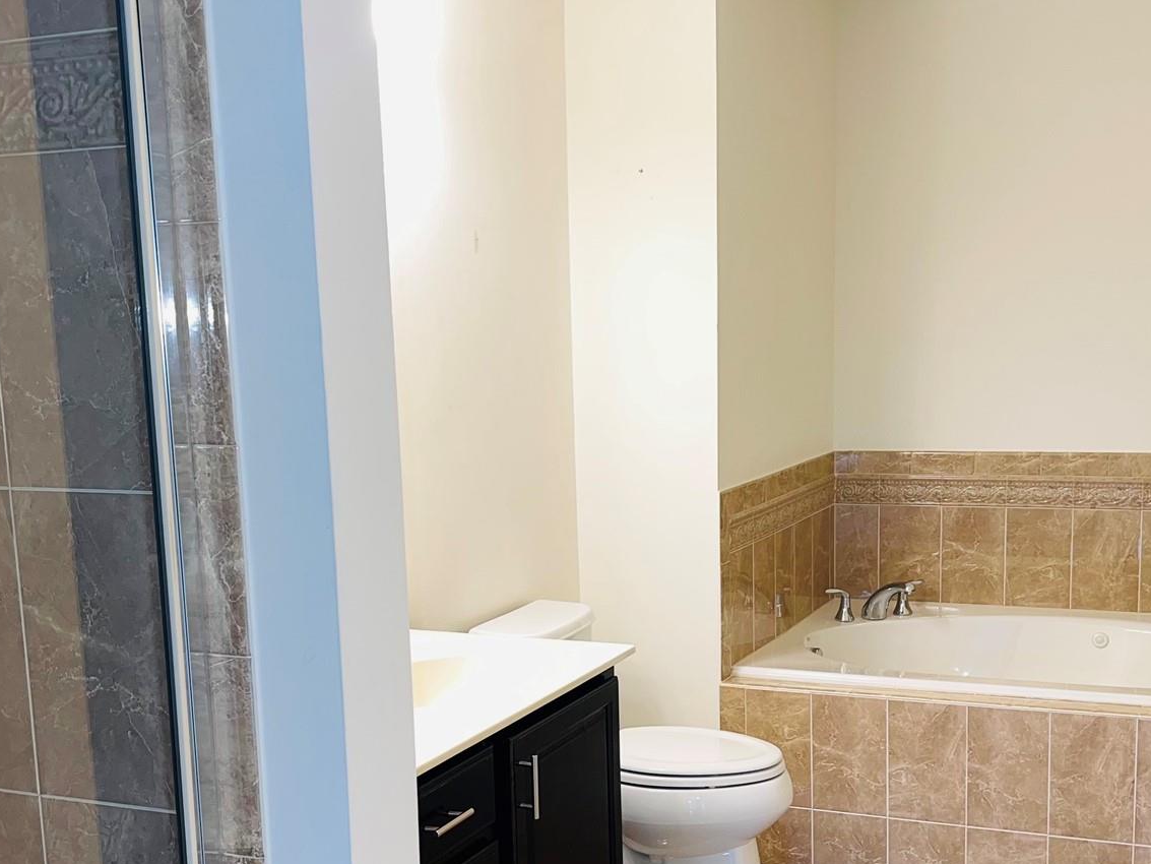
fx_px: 1563
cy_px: 584
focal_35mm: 47
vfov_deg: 30.6
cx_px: 576
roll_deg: +1.5
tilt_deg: -11.5
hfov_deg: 40.4
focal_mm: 5.7
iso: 40
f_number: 1.5
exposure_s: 1/28
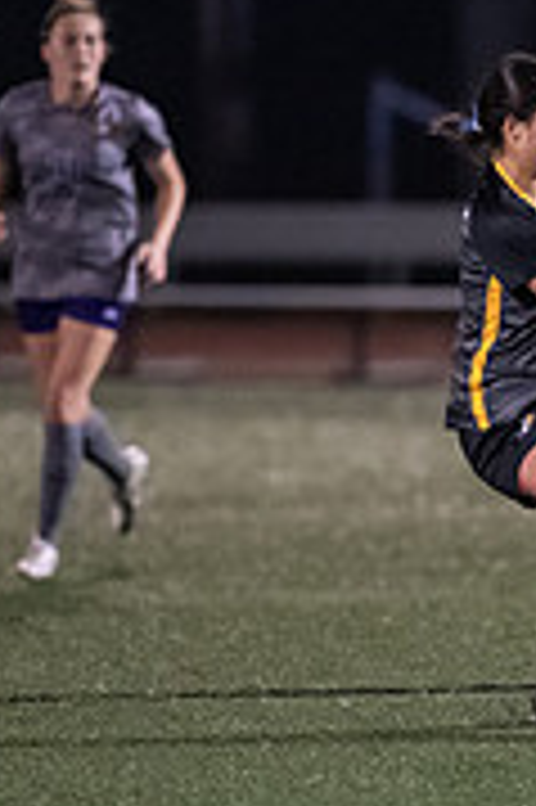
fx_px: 21726
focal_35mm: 971
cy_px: 444
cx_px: 842
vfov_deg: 2.1
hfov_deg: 1.4
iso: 8000
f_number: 2.8
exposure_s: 1/1000
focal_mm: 300
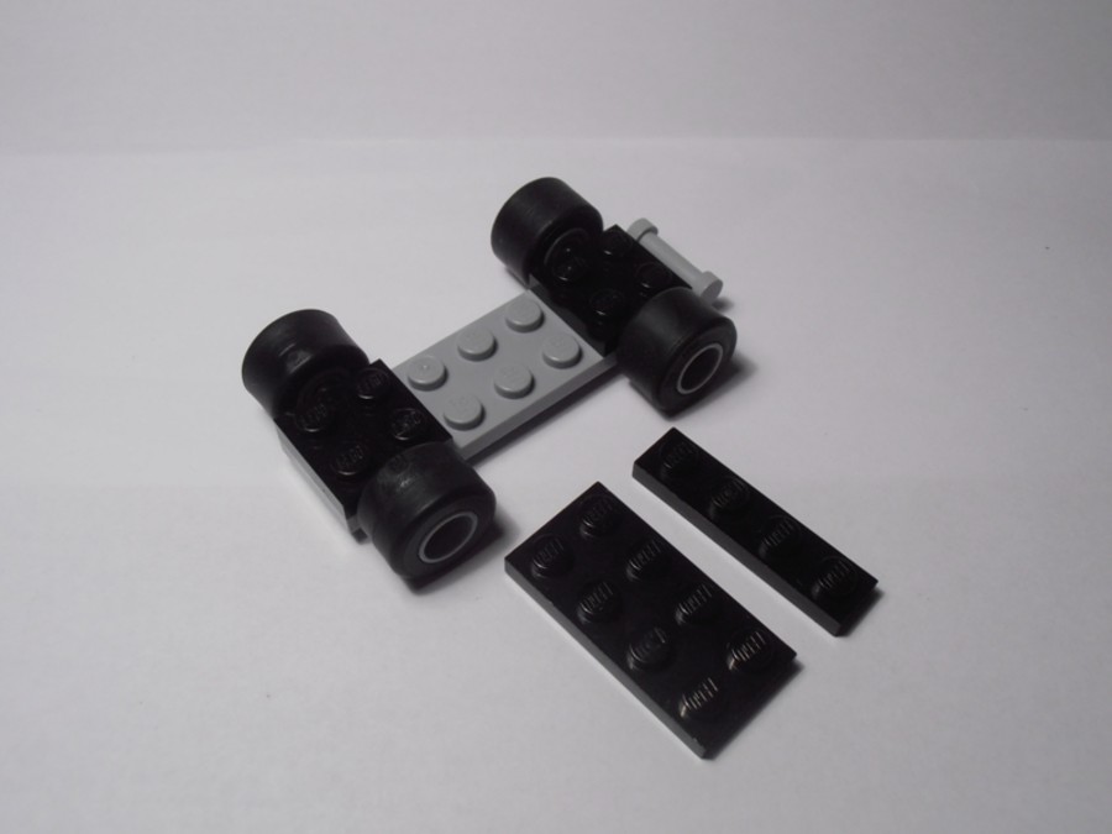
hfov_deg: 50.1
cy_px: 417
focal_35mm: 37
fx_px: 1189
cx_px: 556
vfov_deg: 38.7
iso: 80
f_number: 3.9
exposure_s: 1/60
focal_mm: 6.61
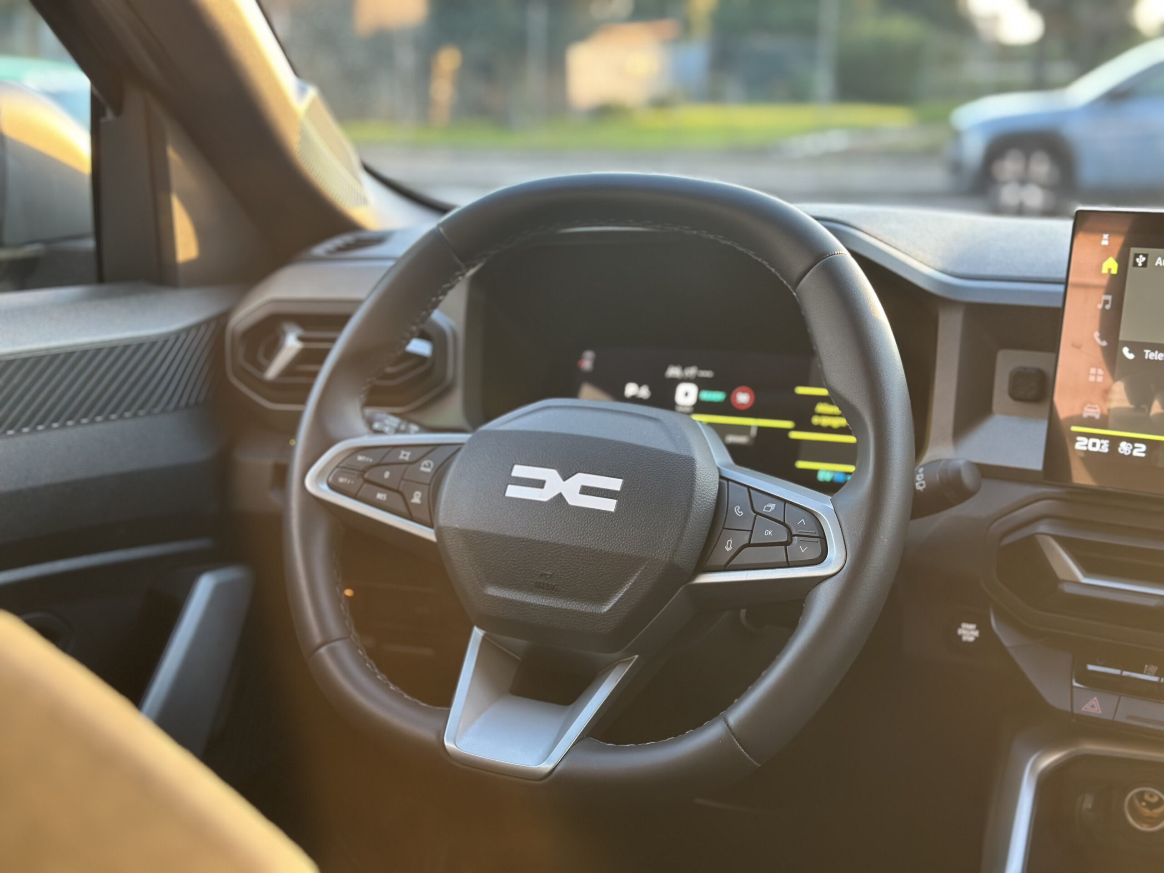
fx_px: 1614
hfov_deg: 39.7
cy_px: 436
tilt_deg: -12.9
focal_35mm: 48
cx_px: 582
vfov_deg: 30.3
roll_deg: +0.0
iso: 125
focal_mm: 6.86
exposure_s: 1/65
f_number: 1.78
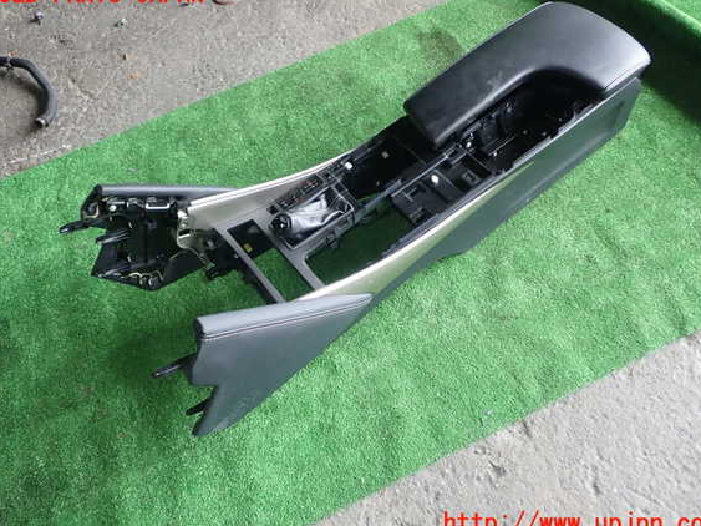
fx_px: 648
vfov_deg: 44.1
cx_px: 351
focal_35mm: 32
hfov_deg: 56.8
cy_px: 259
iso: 160
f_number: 2.3
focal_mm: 5.4
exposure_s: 1/60
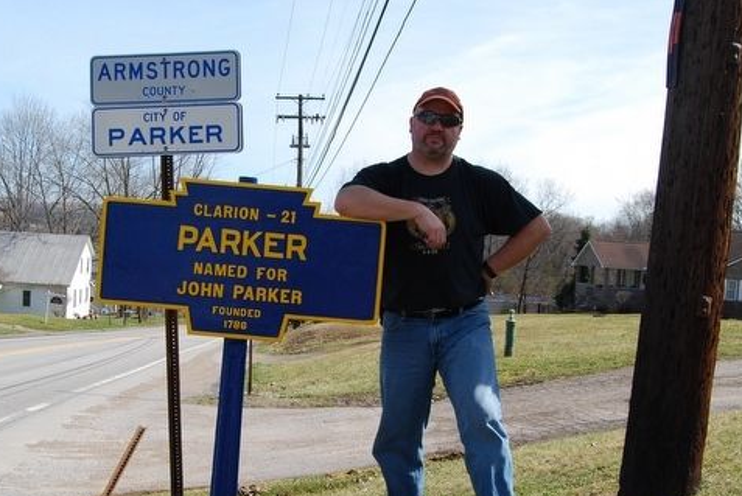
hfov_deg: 41.0
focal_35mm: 48
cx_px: 302
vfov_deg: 28.1
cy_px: 311
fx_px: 987
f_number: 7.1
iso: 100
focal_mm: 19
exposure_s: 1/200
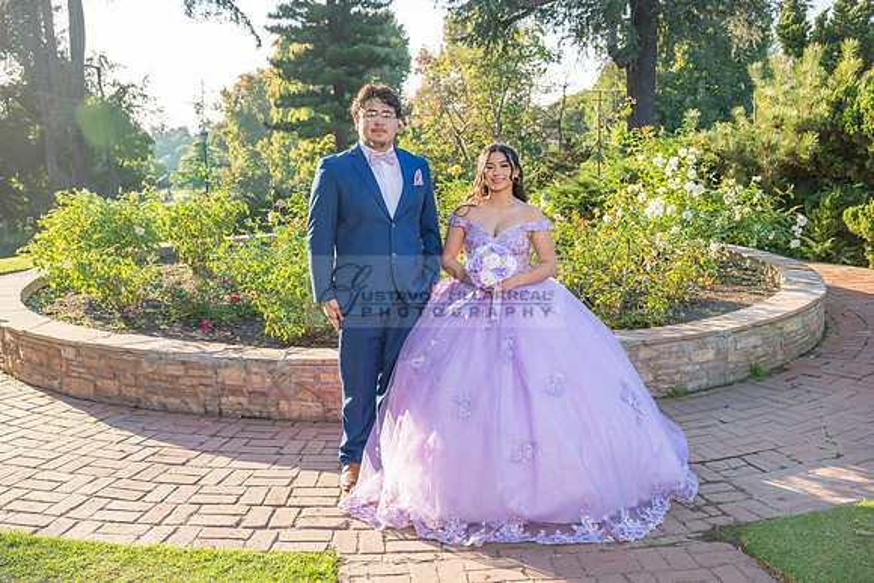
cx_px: 437
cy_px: 292
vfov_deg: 36.0
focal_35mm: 37
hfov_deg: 51.9
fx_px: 898
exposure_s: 1/200
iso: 200
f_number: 5.6
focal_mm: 37
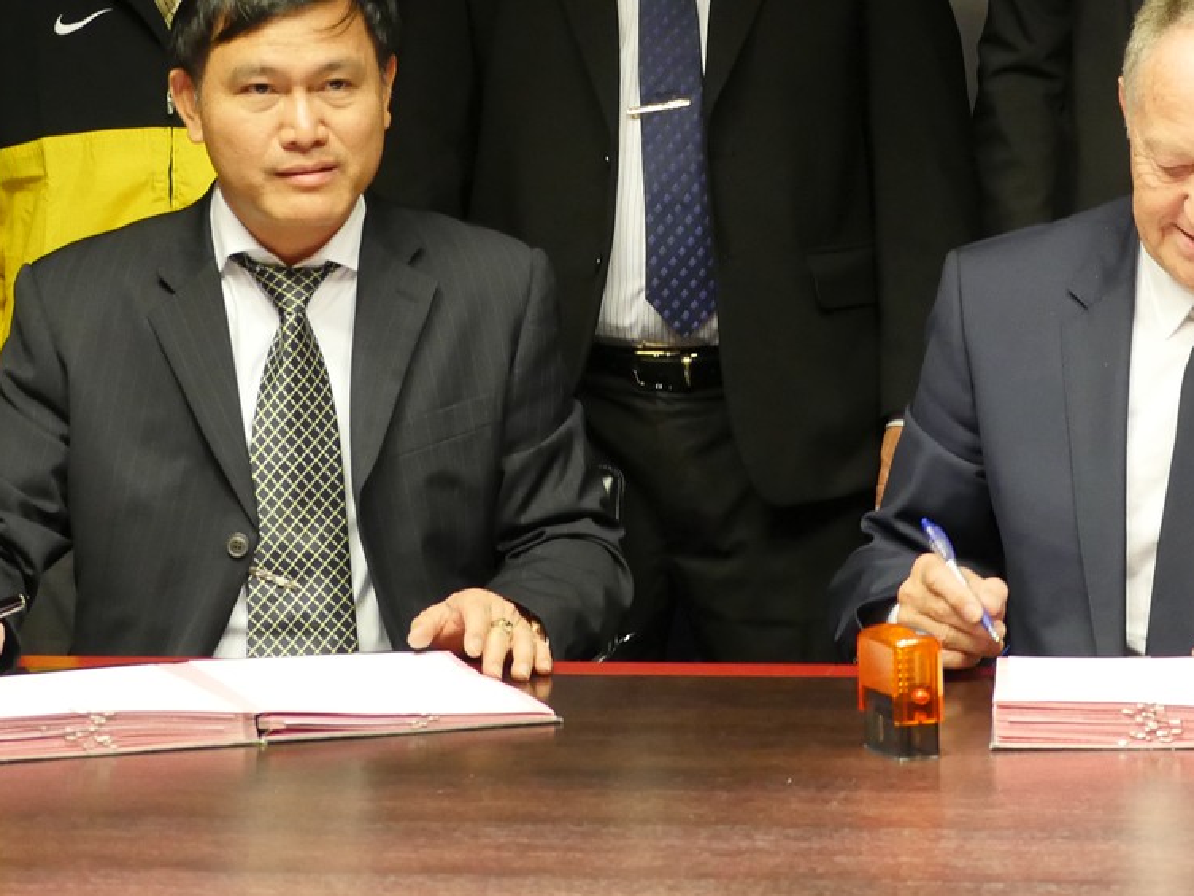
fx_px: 4588
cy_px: 46
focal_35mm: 133
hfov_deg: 14.8
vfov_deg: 11.1
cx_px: 821
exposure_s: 1/60
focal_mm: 25
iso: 1250
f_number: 2.8
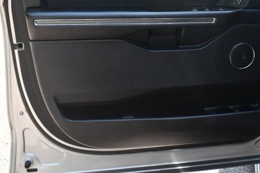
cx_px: 147
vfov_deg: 27.2
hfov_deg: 40.3
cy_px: 49
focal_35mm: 49
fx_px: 354
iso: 400
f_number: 5
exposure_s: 1/250
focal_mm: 21
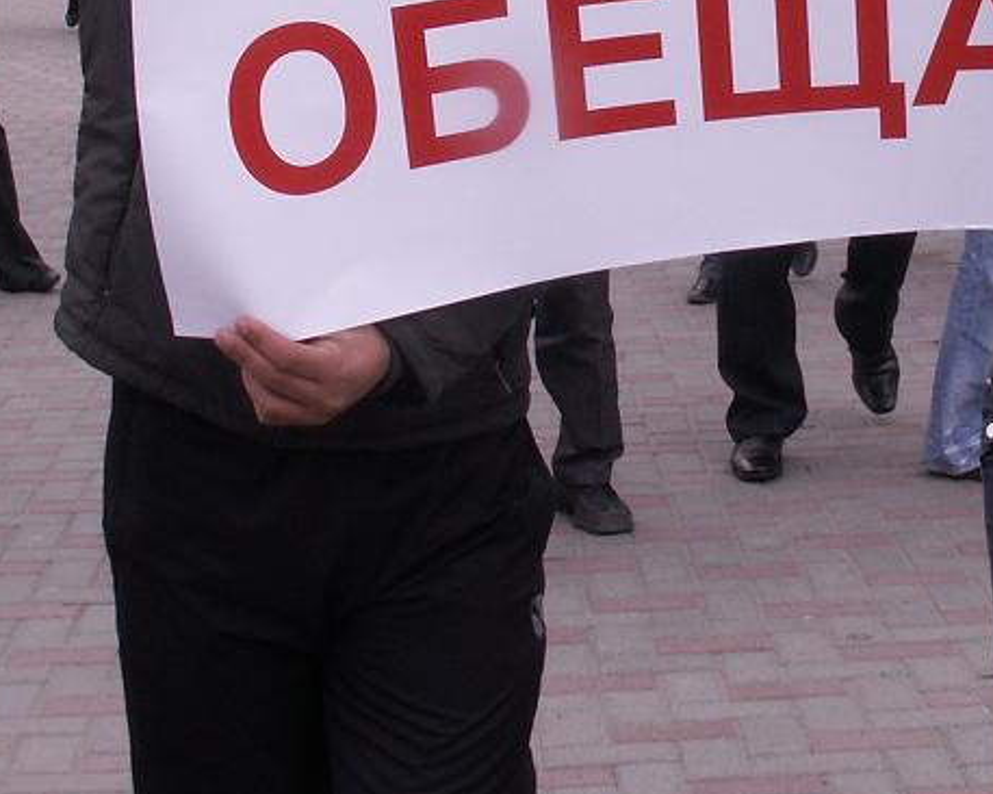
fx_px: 3085
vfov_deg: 14.5
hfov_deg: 18.0
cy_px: 63
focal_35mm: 105
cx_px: 878
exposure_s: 1/160
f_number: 6.3
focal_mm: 5.86
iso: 50
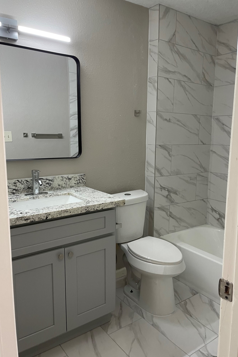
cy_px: 176
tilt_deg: -8.7
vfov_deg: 65.5
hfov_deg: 46.3
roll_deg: -0.1
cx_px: 131
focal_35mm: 28
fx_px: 278
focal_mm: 4.2
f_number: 1.6
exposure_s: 1/60
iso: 100
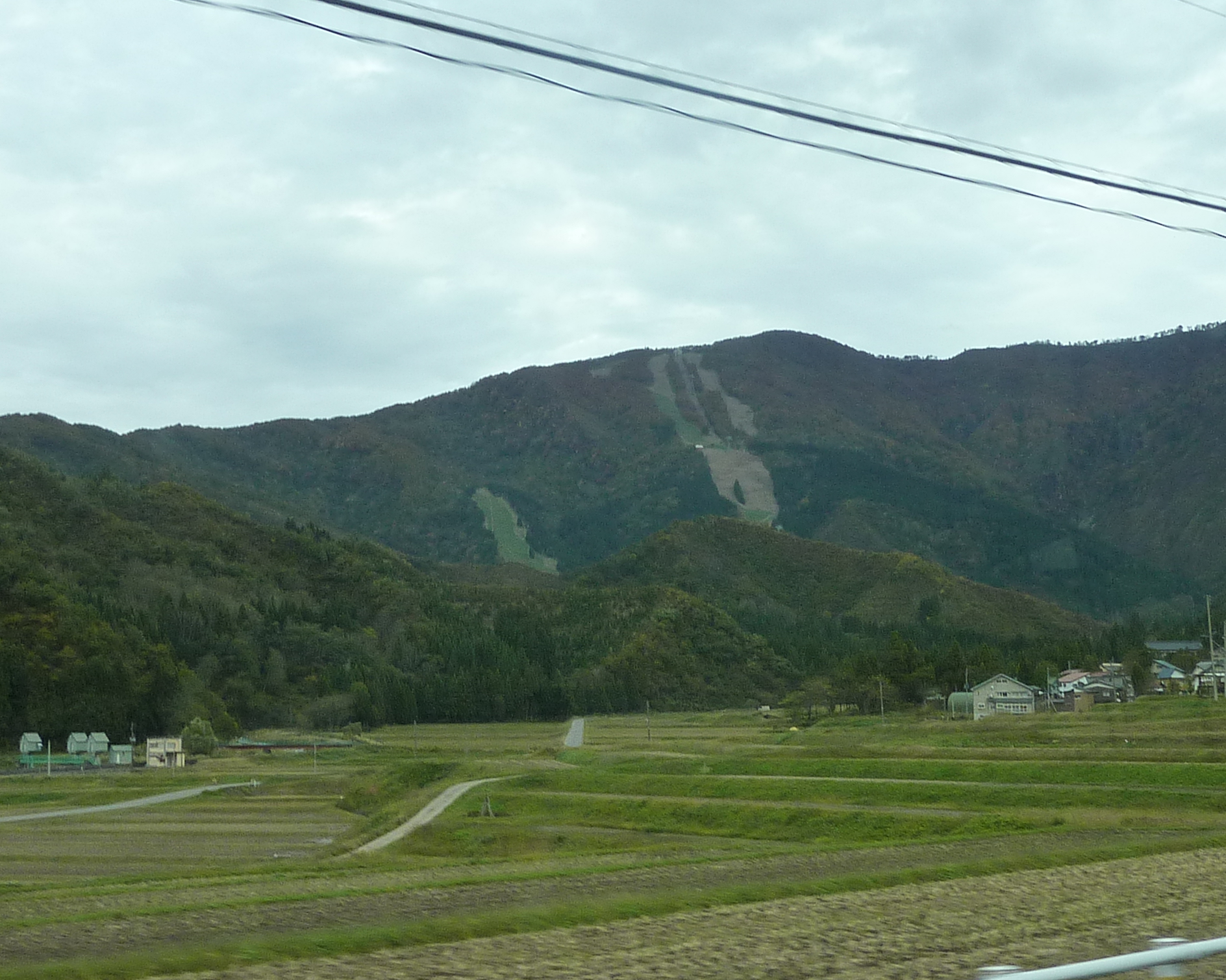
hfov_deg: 34.7
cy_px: 486
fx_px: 1959
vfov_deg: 28.1
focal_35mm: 54
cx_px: 616
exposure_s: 1/100
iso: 125
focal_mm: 4.7
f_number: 3.4
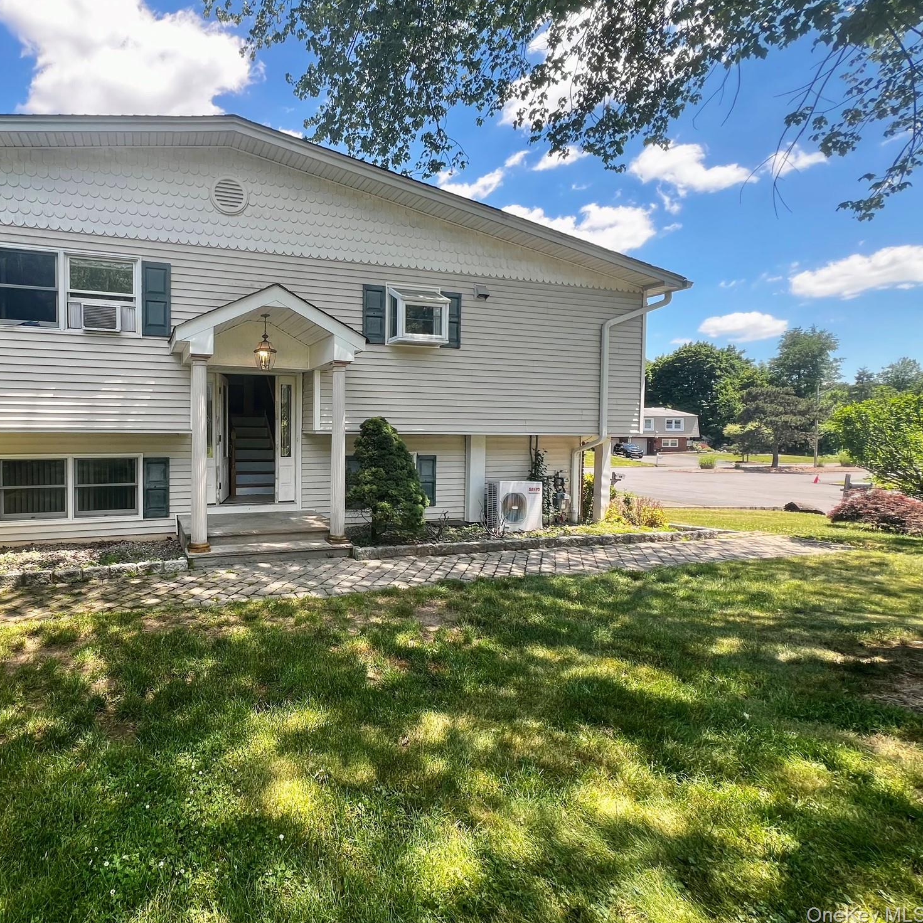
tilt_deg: -2.3
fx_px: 483
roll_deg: -0.8
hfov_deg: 83.7
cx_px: 292
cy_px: 448
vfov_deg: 87.4
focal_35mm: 16
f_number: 1.8
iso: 32
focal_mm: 1.57
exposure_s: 1/263
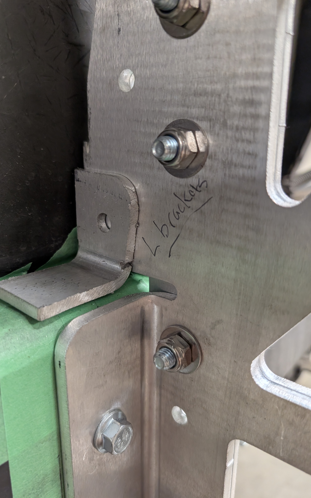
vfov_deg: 70.4
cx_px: 130
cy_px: 246
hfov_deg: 47.4
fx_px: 353
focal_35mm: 26
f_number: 1.68
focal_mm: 6.9
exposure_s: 1/120
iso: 106
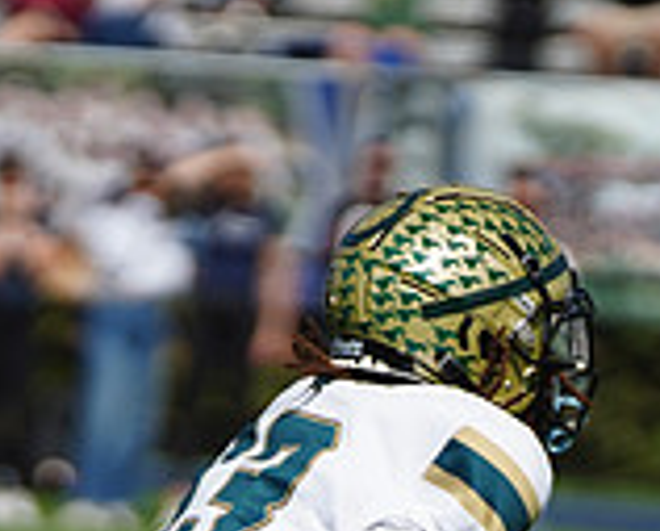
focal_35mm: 718
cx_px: 301
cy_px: 709
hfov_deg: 2.7
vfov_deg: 2.2
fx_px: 14051
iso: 400
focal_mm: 209
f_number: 2.8
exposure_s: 1/8000
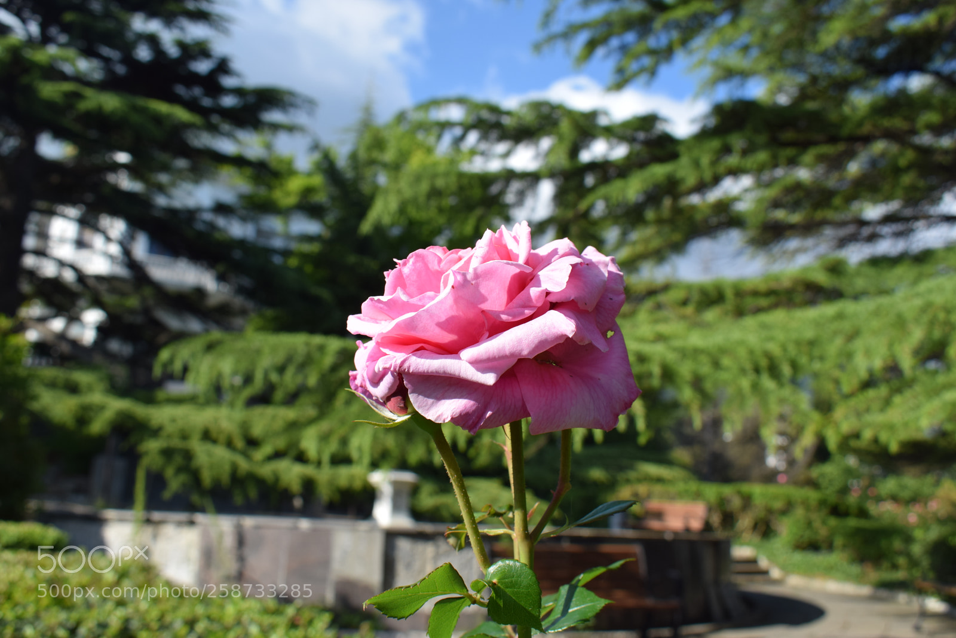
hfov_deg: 55.1
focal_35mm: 34
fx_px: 916
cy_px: 319
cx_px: 478
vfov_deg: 38.4
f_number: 8
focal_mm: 23
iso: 200
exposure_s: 1/500
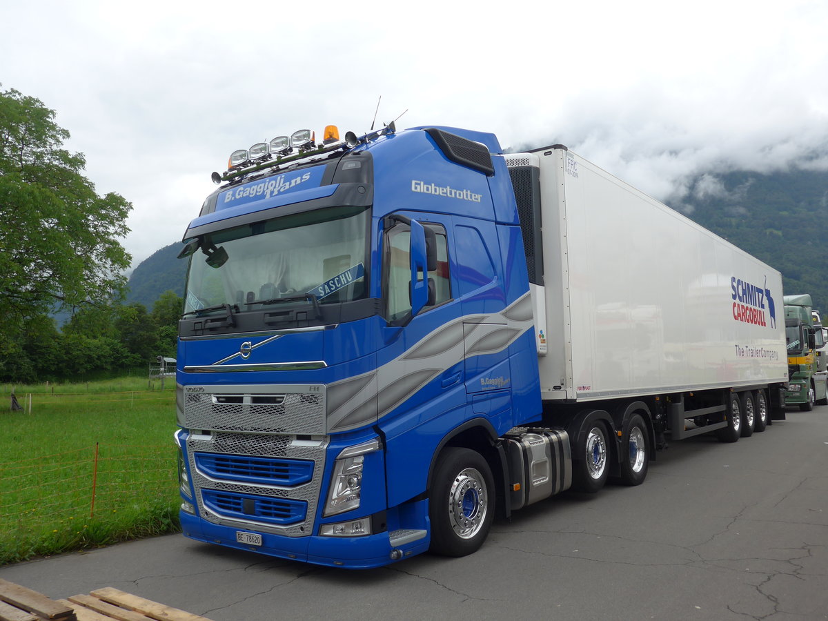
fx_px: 694
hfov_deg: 61.7
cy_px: 310
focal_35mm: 29
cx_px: 414
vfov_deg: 48.2
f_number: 2.8
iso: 80
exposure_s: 1/640
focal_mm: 6
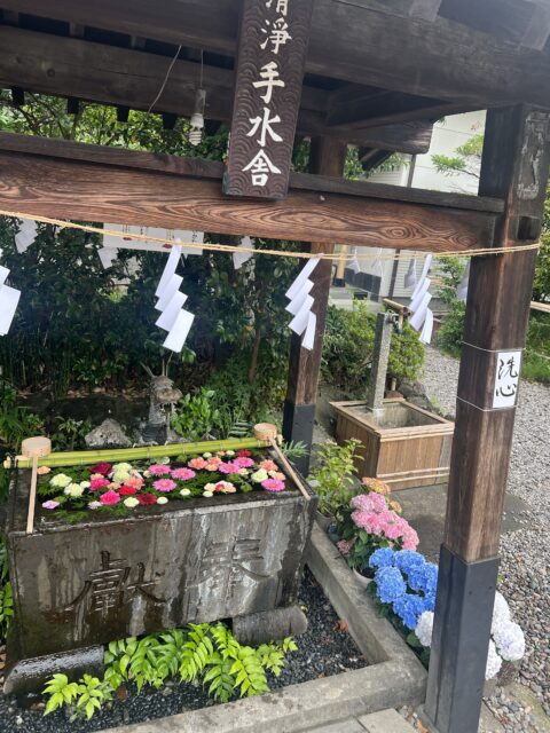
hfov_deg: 53.1
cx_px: 275
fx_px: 551
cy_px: 366
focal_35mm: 26
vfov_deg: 67.3
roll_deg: -6.8
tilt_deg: -15.8
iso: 80
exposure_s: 1/121
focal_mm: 5.7
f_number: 1.5
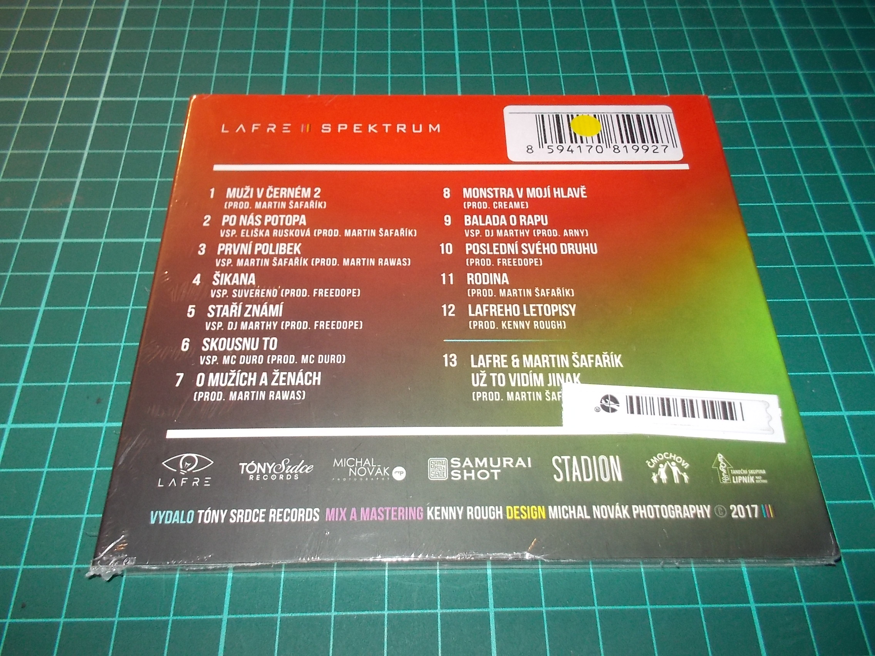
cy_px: 328
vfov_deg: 48.2
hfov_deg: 61.7
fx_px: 733
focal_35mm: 29
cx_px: 438
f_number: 3.3
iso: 200
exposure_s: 1/30
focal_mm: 4.1
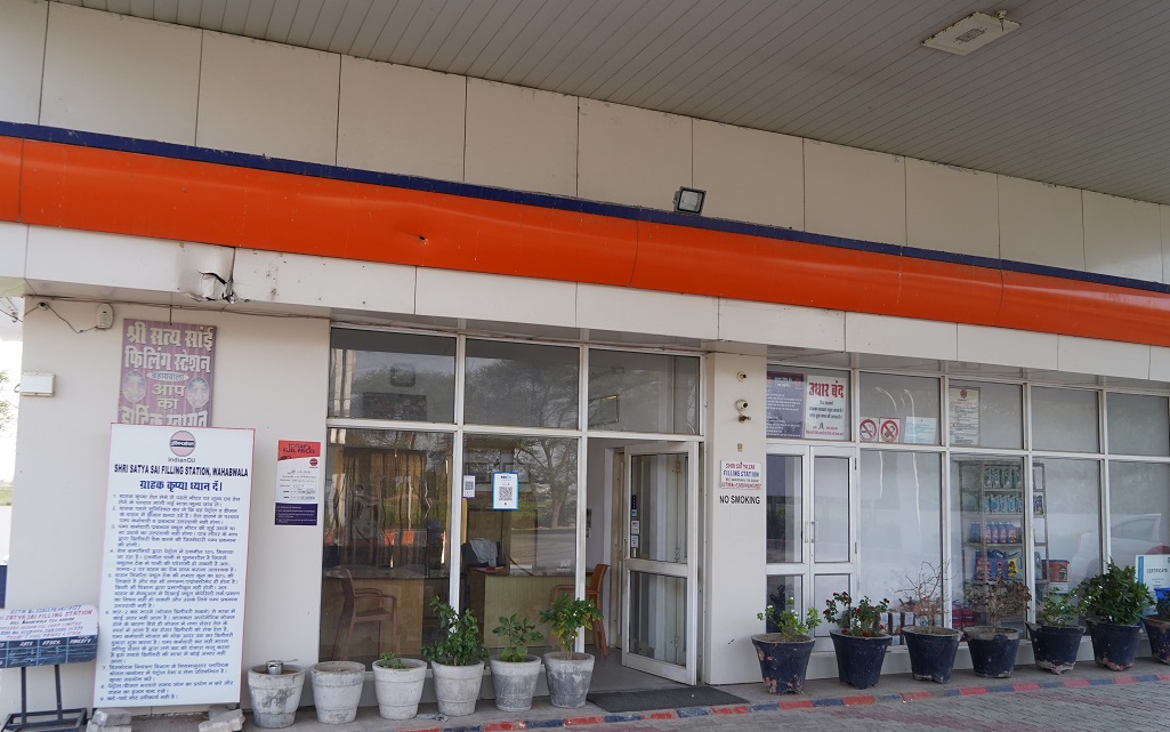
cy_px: 413
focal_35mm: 31
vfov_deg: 40.5
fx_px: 989
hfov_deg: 61.1
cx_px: 530
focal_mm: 24
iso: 250
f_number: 4
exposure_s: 1/200
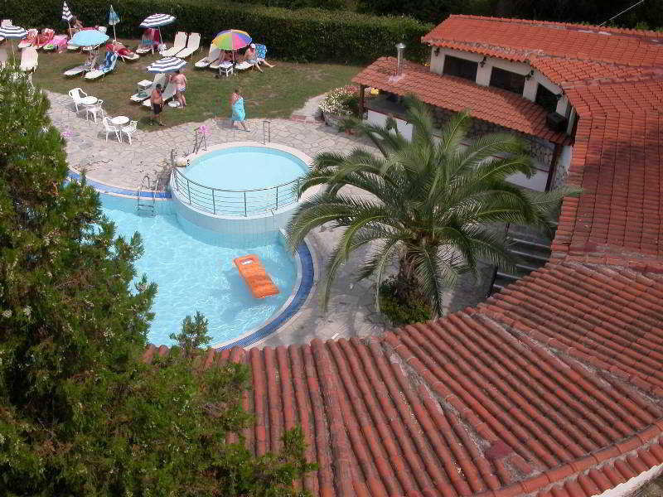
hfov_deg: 49.0
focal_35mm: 38
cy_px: 248
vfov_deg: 37.7
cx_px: 332
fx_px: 728
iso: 100
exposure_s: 1/357
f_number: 7.5
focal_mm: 7.85
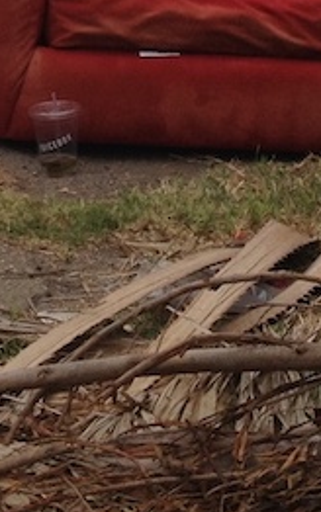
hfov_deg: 8.6
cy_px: -248
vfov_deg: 13.0
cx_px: 114
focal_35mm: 153
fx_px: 2139
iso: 50
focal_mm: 4.28
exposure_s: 1/849
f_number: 2.4
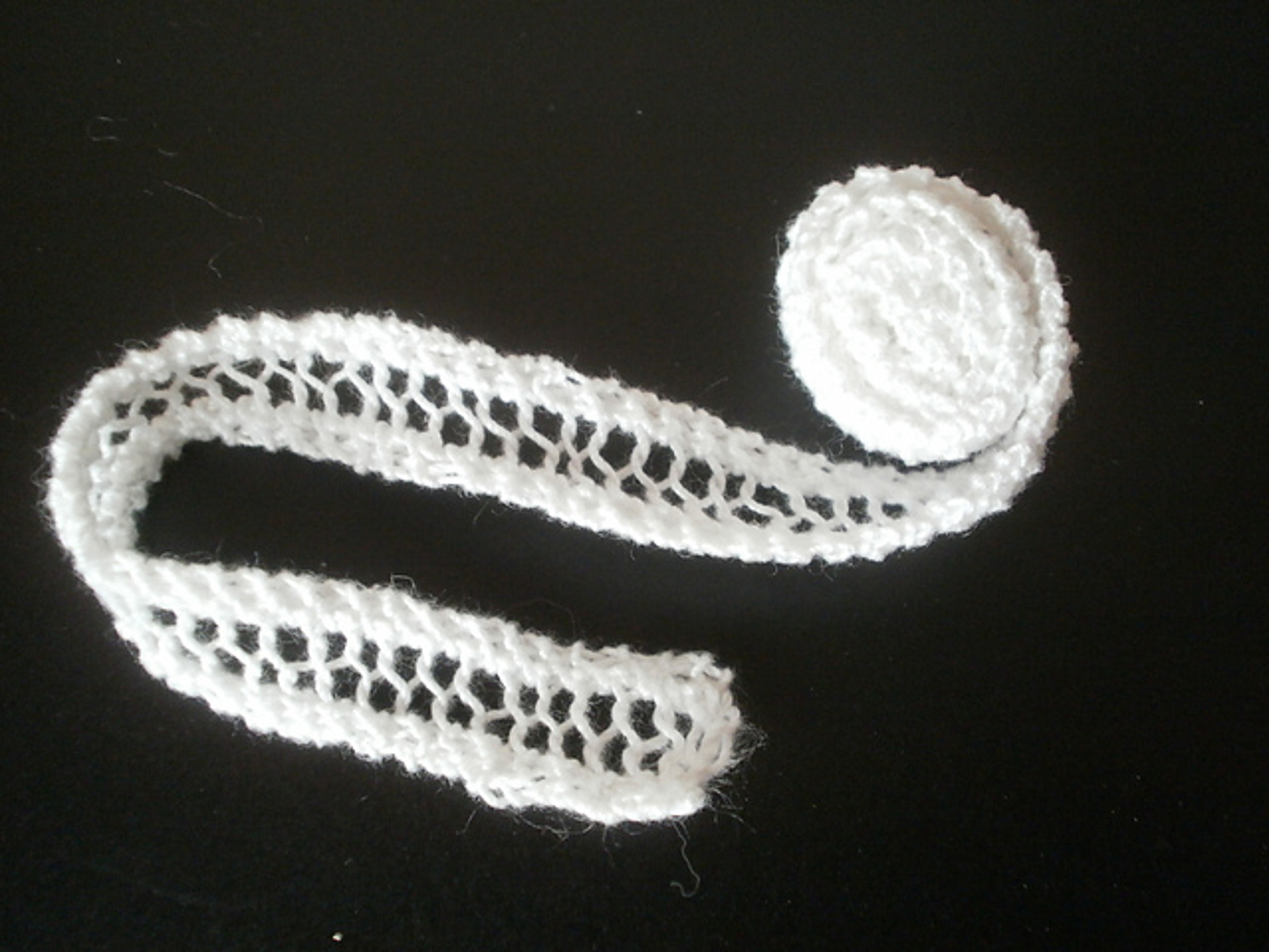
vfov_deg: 45.4
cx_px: 634
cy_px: 476
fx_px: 1136
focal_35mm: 31
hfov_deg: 58.4
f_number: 2.9
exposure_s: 1/30
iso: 400
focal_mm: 5.45
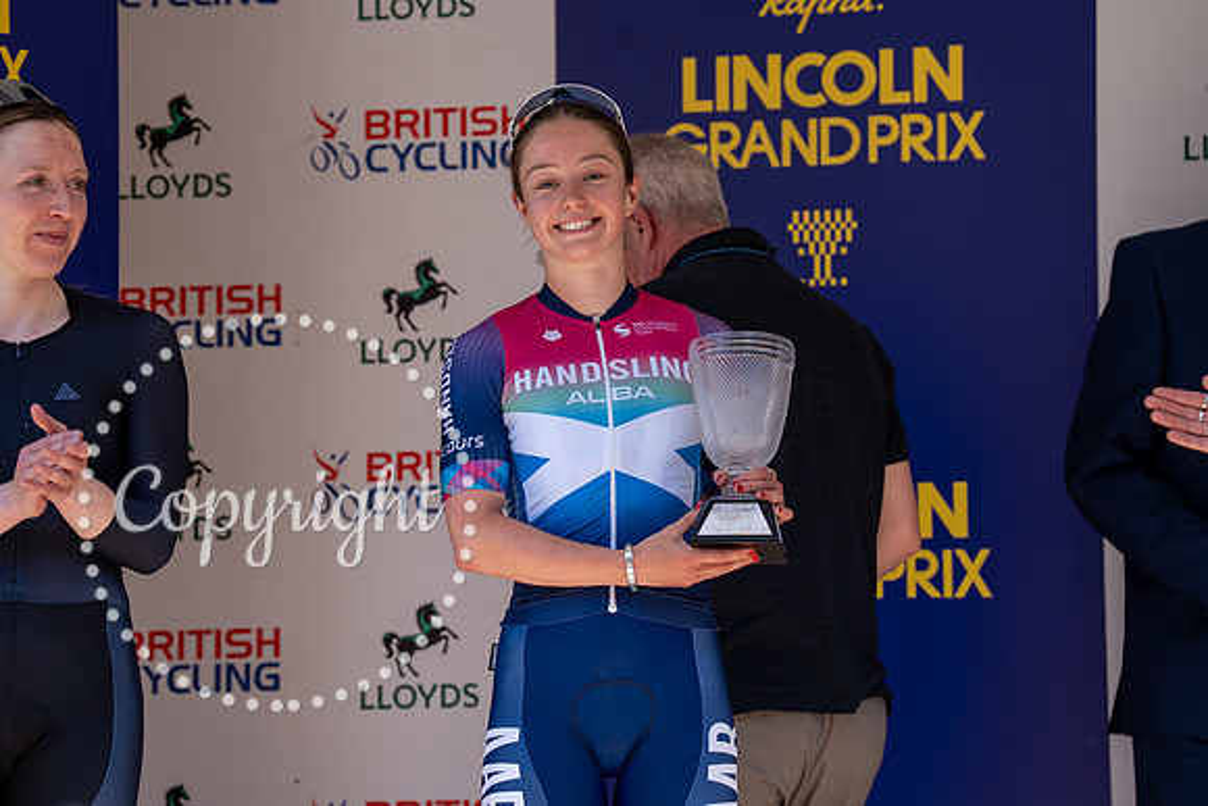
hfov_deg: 13.6
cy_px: 403
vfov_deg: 9.1
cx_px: 604
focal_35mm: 151
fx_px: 5068
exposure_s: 1/1000
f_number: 4
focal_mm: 151
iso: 640
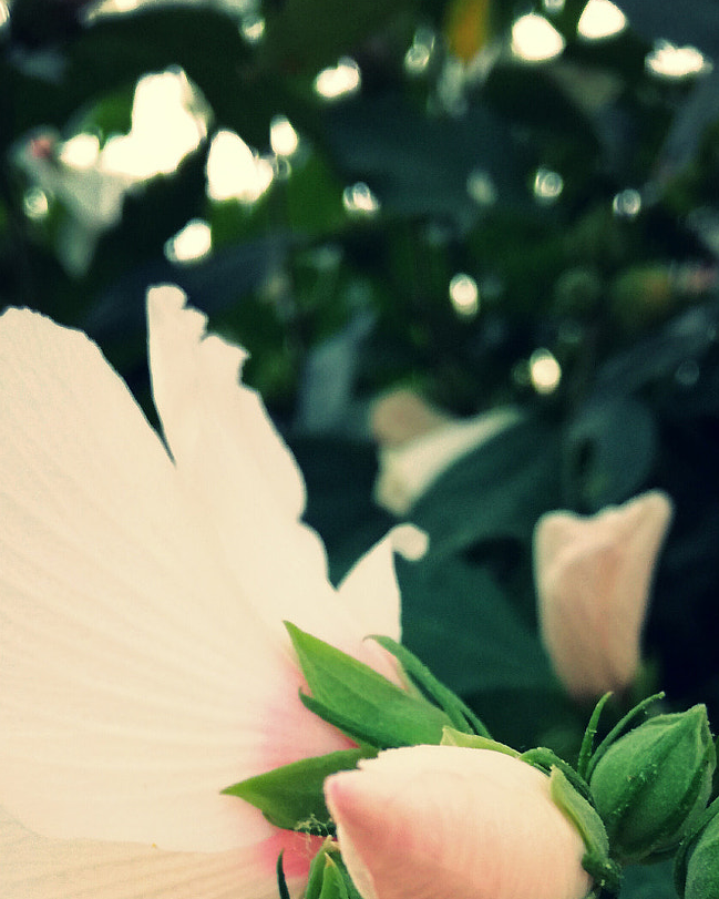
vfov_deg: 33.7
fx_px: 1383
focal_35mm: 52
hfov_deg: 29.0
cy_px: 836
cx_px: 475
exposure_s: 1/30
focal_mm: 3.79
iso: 100
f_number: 2
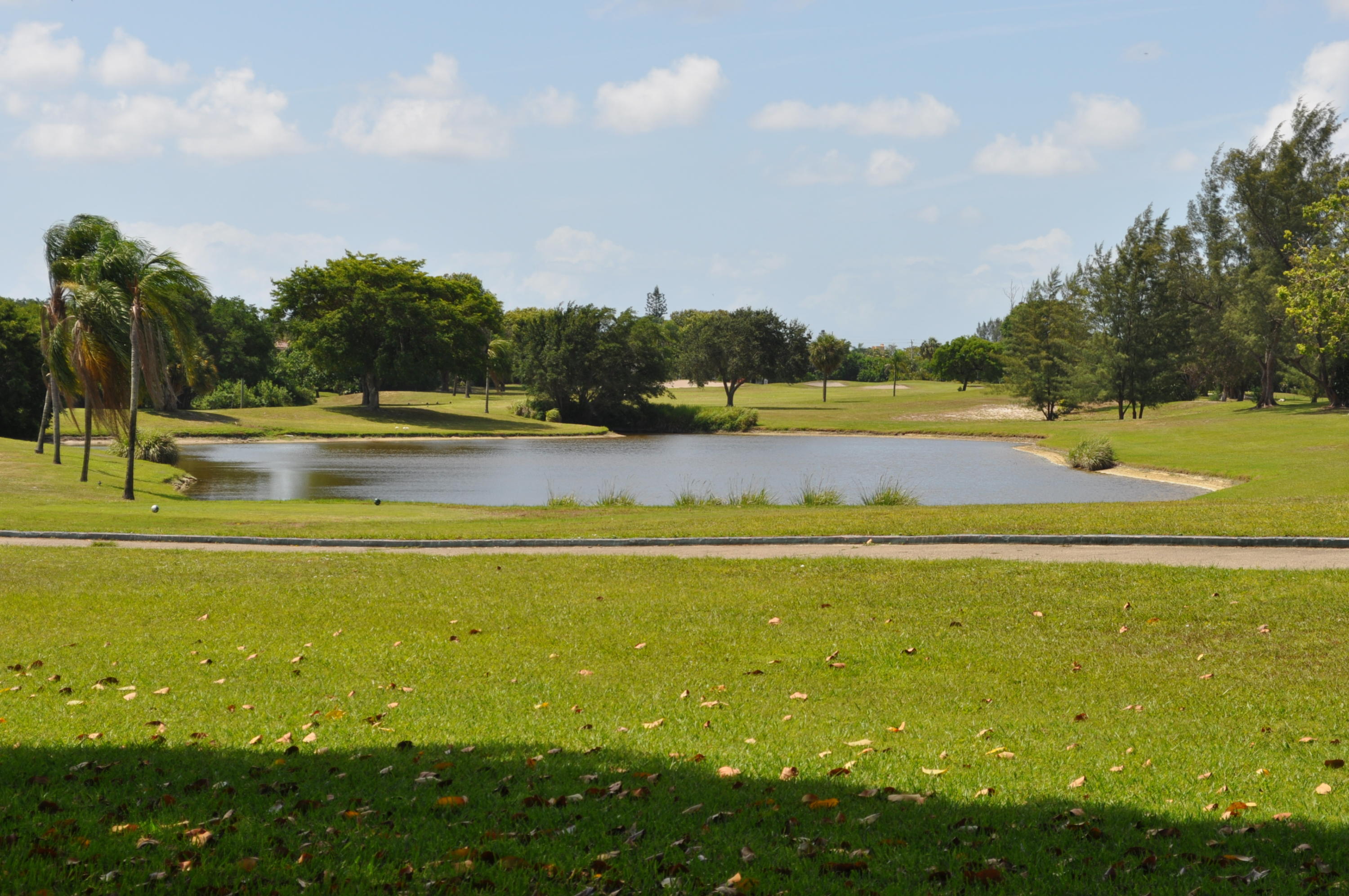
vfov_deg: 17.4
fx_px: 2919
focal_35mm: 78
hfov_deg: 26.0
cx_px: 674
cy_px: 448
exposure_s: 1/400
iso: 200
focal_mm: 52
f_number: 10
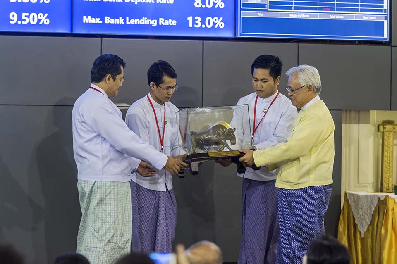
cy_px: 132
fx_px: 1819
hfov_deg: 12.5
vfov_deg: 8.3
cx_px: 198
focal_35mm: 165
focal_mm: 165
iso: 1600
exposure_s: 1/125
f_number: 3.5
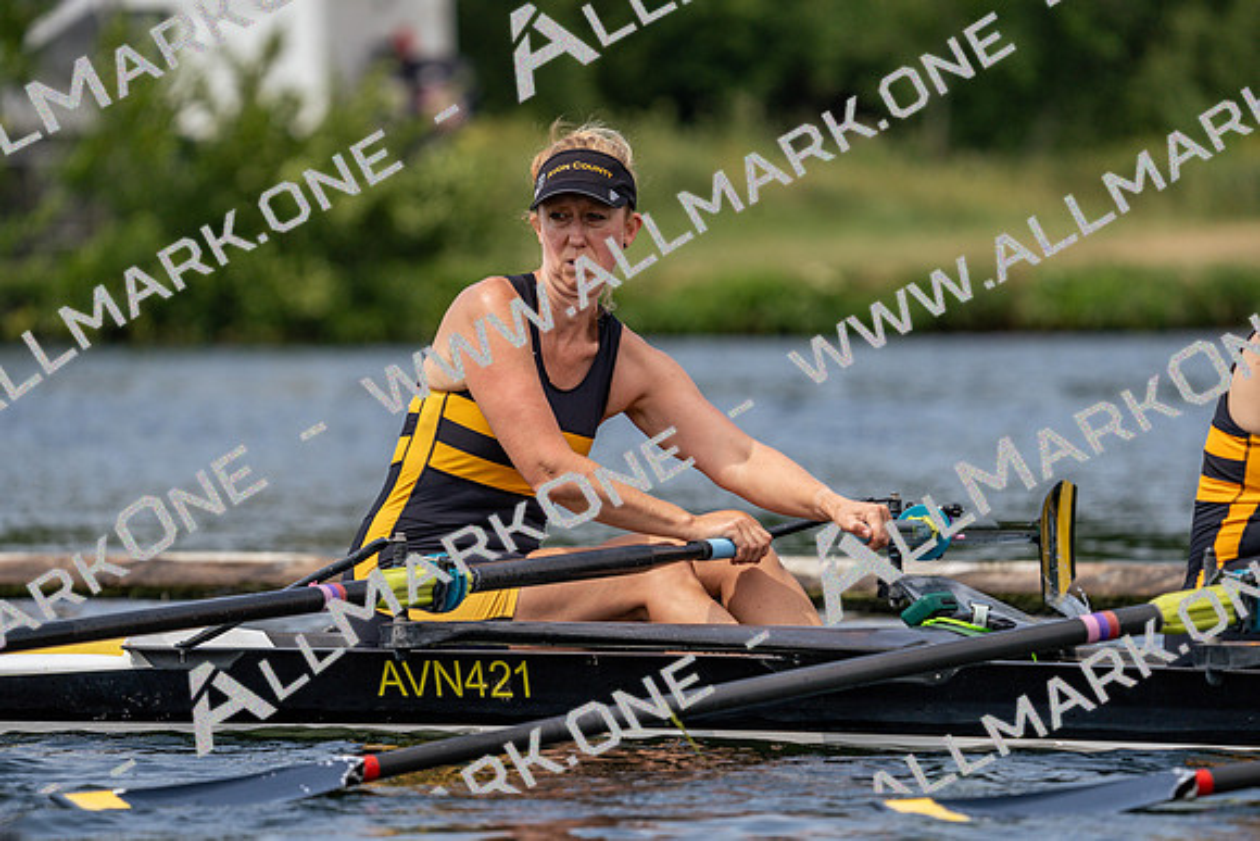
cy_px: 420
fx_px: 13092
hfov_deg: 5.5
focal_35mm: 374
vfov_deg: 3.7
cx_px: 630
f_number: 6.3
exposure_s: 1/1600
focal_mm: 374
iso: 320
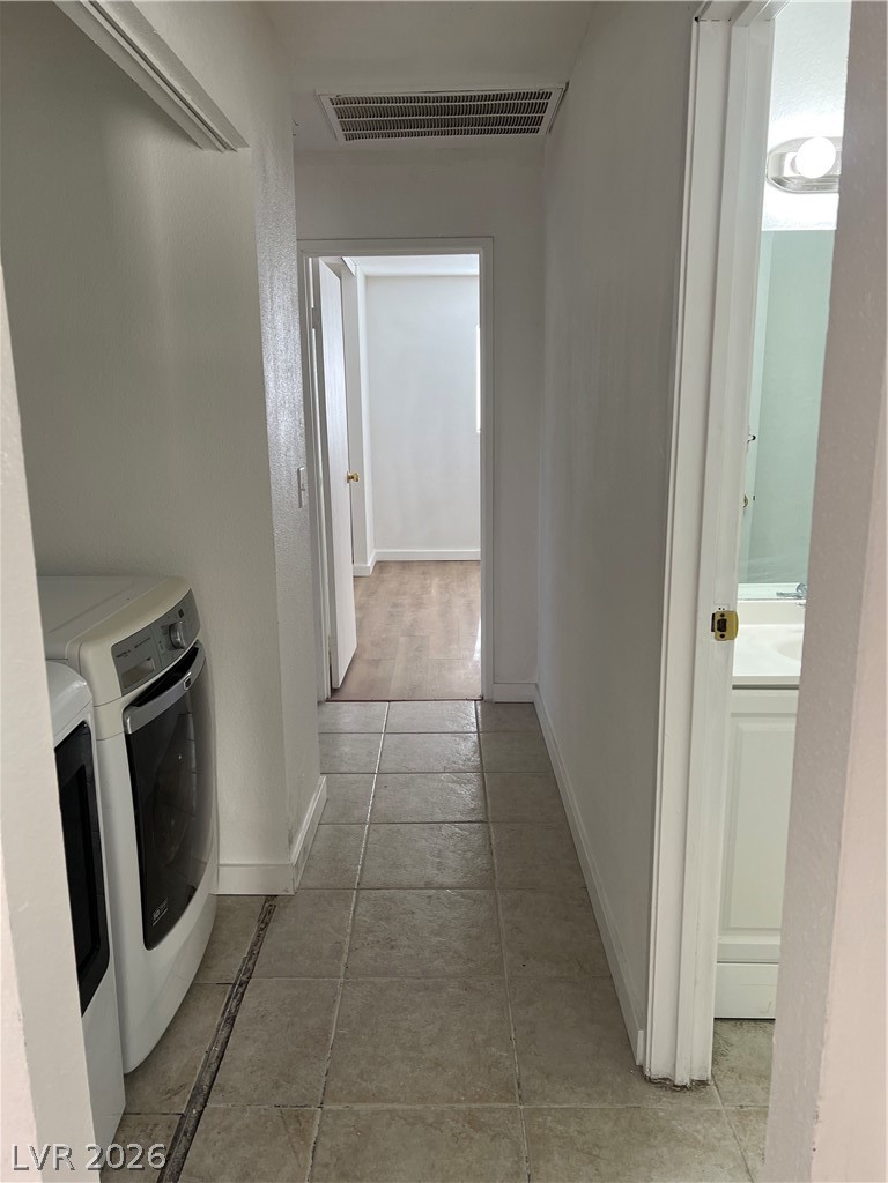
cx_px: 444
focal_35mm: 26
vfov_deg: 67.3
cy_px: 592
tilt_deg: -12.4
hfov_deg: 53.1
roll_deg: +3.0
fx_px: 889
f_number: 1.5
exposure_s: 1/120
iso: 80
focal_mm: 5.7
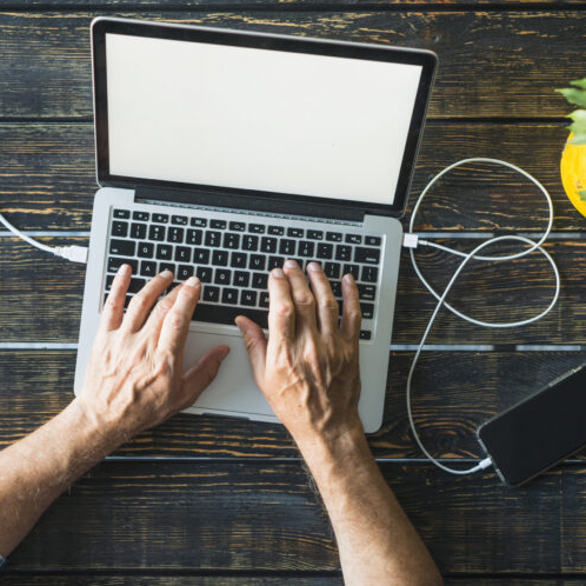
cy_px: 292
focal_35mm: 64
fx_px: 1226
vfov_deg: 26.9
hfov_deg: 26.8
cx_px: 227
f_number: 2.8
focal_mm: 50
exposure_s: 1/100
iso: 320
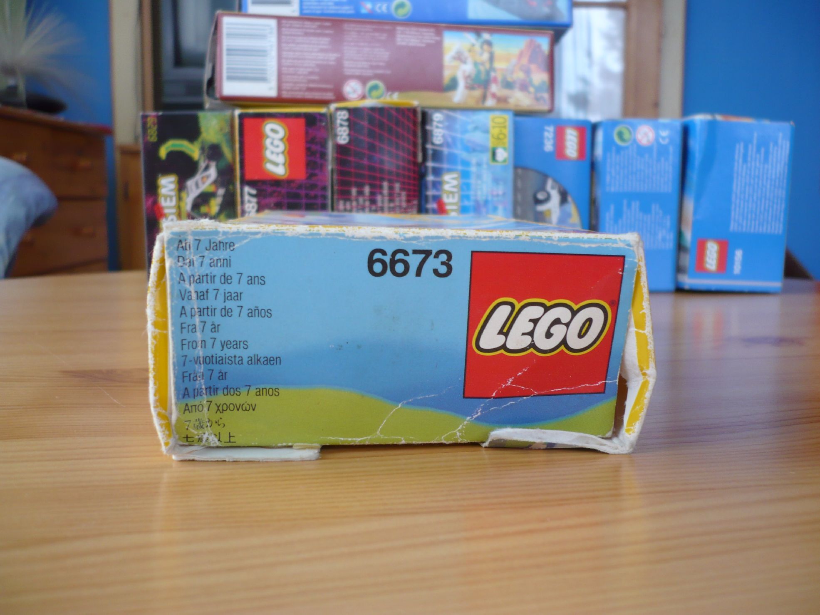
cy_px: 308
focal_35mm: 35
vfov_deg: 40.7
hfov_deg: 52.6
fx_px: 829
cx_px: 410
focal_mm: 5.8
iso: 100
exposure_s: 1/20
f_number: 2.8
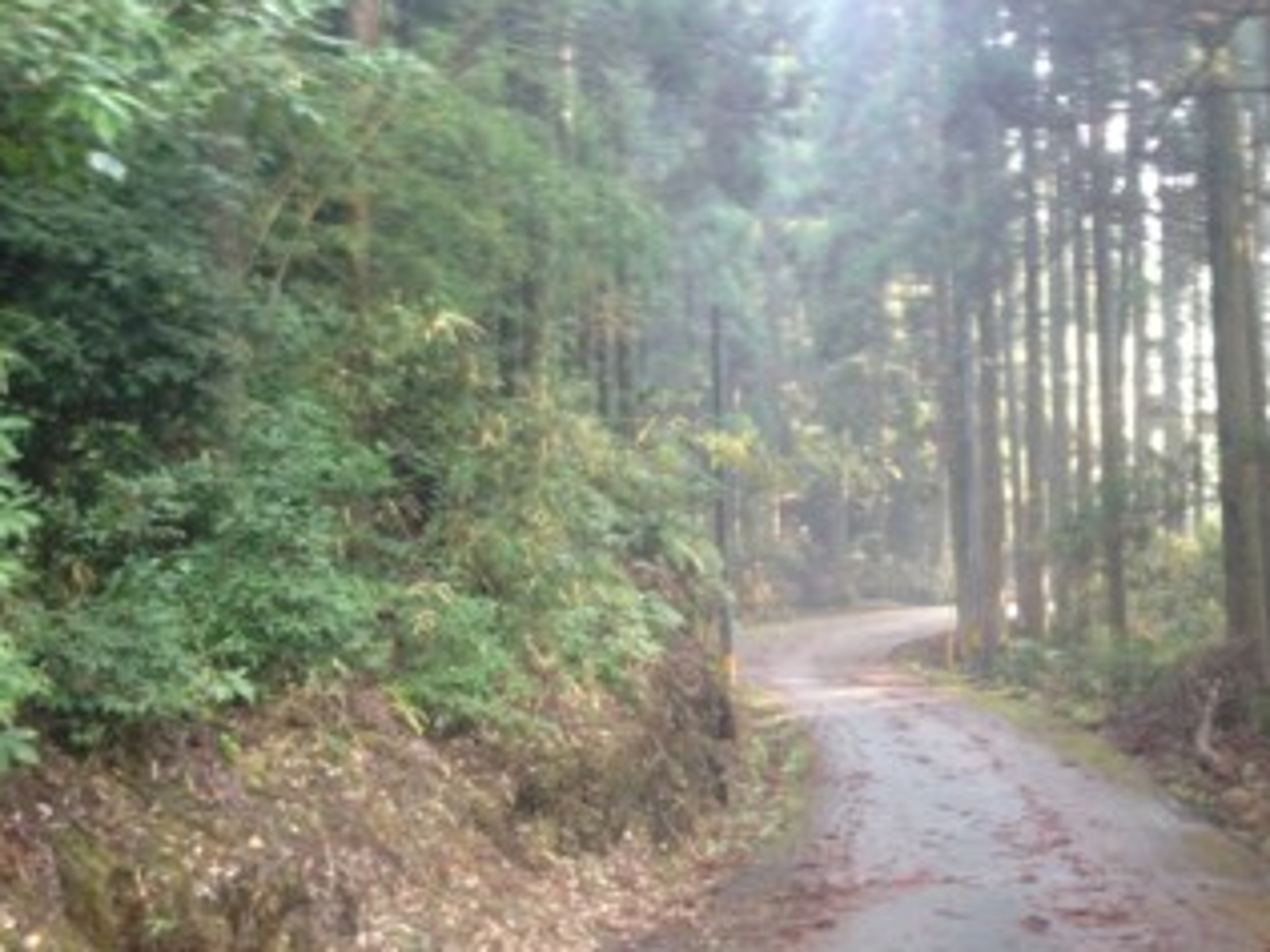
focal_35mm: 47
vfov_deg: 30.8
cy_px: 578
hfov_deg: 40.2
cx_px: 768
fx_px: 1724
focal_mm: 4.13
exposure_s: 1/20
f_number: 2.4
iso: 64
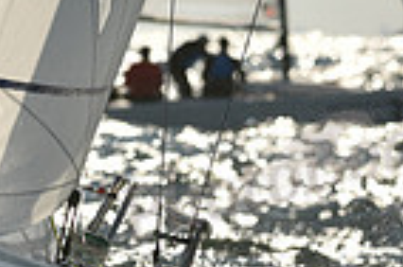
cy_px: 61
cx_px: -23
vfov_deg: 1.5
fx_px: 10064
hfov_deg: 2.3
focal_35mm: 901
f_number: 6.3
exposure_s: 1/2500
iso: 250
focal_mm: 220
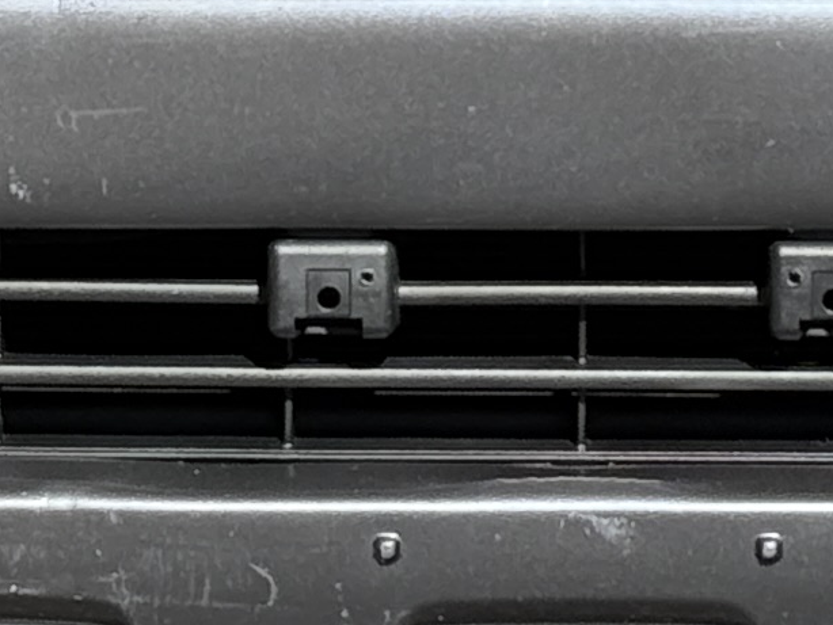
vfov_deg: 4.7
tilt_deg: -8.2
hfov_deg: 6.3
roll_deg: -1.0
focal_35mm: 315
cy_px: -481
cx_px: 516
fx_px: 7583
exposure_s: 1/2273
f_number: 1.78
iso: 100
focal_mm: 6.76
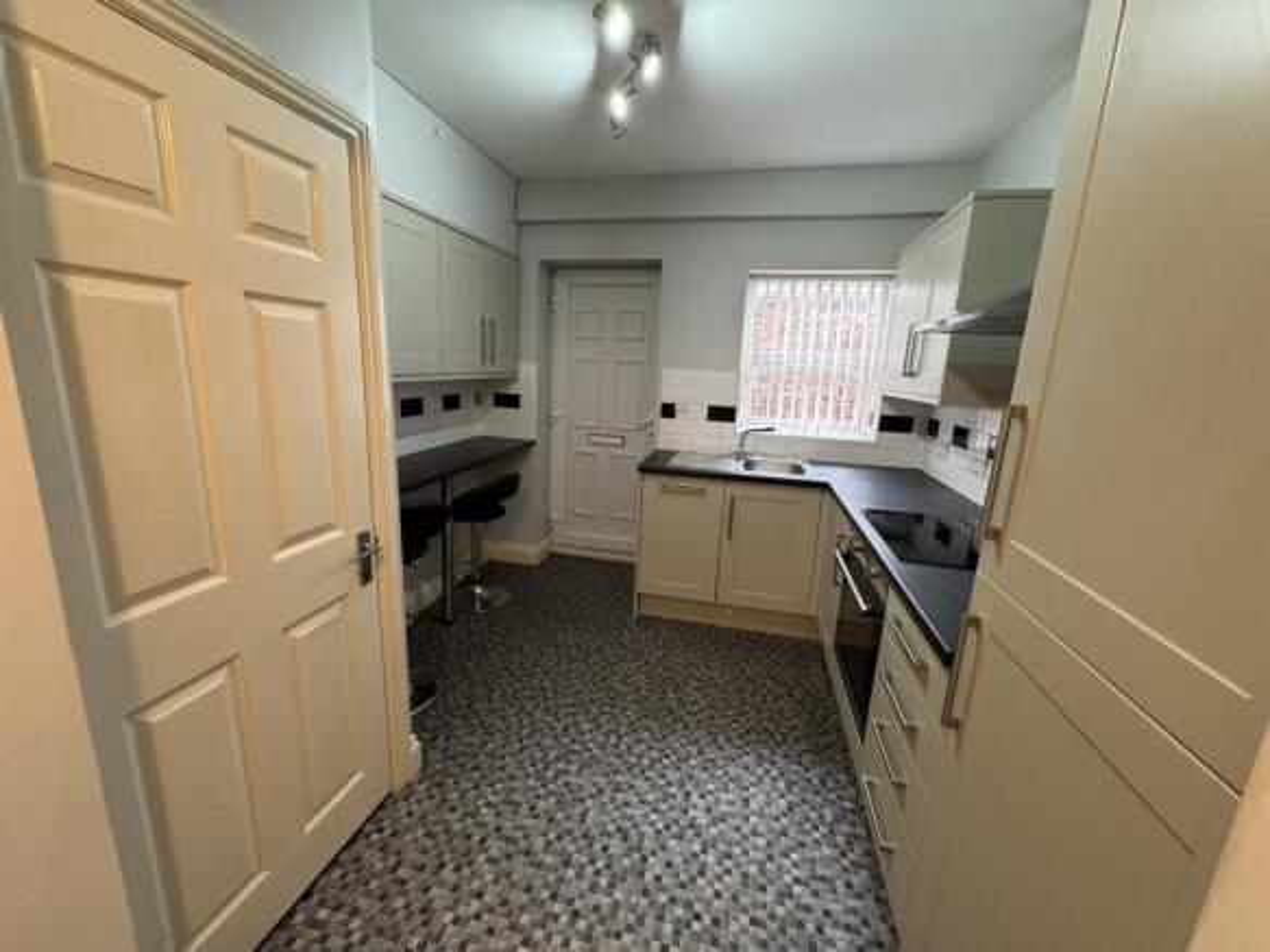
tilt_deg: -12.9
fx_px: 514
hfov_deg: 102.1
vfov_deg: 85.7
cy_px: 476
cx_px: 635
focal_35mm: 14
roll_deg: -2.0
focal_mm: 2.22
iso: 200
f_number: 2.2
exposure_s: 1/50
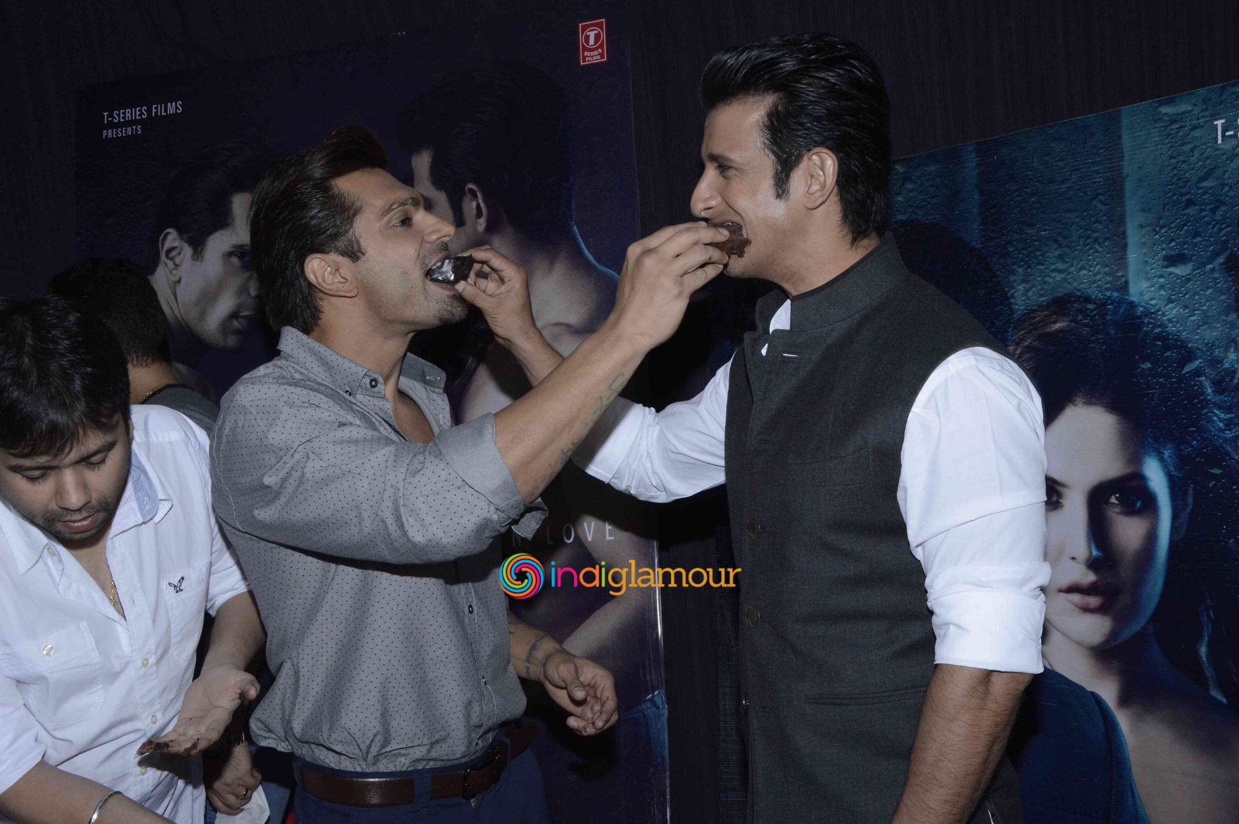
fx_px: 1444
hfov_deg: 46.4
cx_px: 620
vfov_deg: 31.8
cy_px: 412
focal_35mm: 42
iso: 800
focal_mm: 28
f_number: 13
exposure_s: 1/200
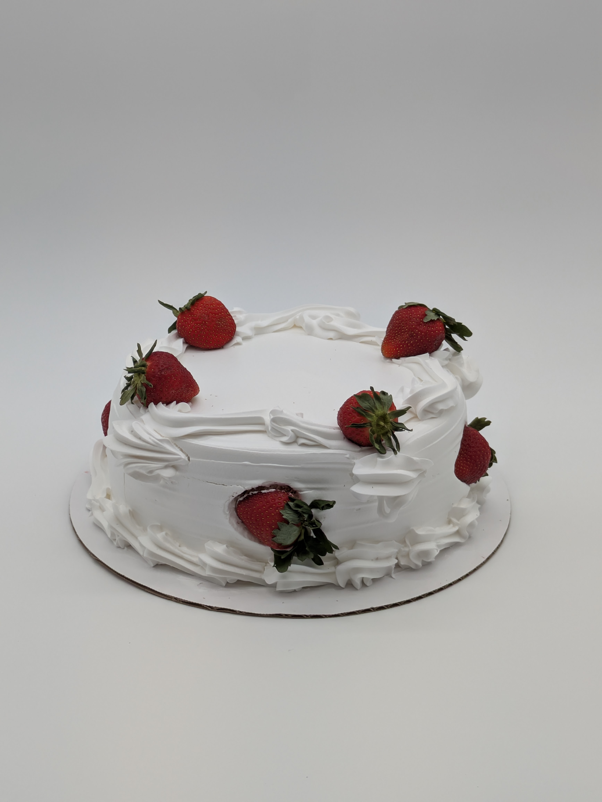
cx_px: 301
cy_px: 401
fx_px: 1182
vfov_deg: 37.5
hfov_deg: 28.6
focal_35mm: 51
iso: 65
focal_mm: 5.43
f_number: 1.89
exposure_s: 1/773
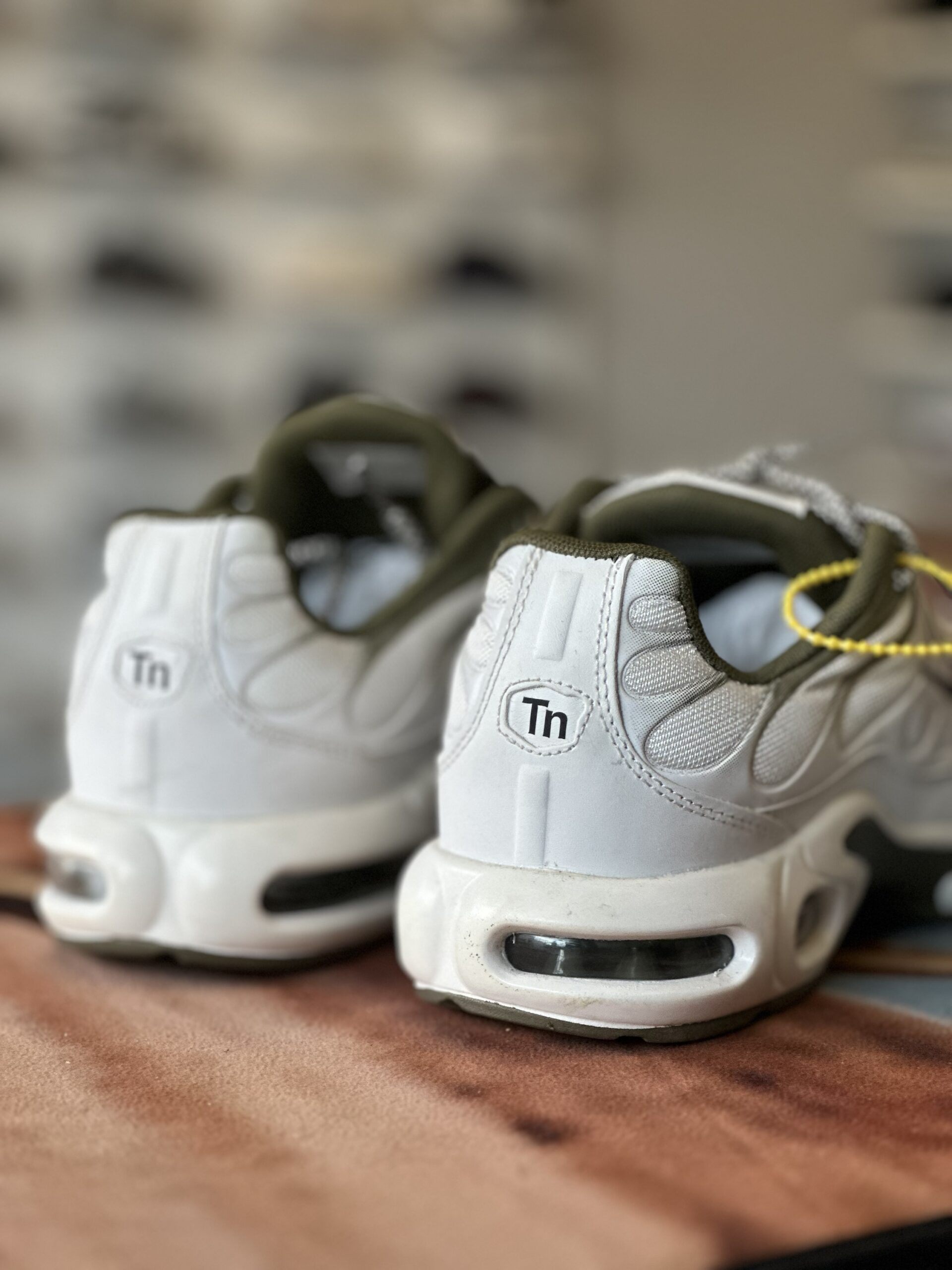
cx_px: 476
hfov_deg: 19.1
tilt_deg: -7.0
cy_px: 635
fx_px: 2824
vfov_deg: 25.3
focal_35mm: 77
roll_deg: -1.5
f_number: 2.8
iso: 125
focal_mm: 9
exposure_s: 1/100
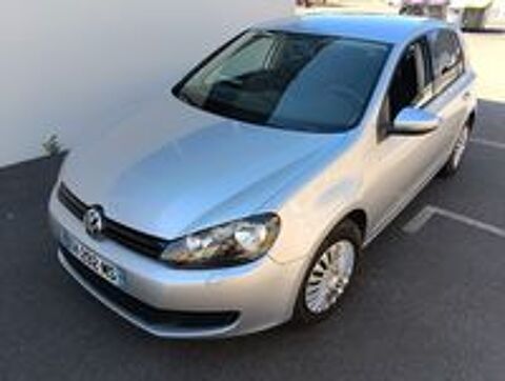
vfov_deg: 53.2
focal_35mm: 26
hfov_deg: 67.2
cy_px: 190
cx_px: 252
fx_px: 380
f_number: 1.8
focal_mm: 3.96
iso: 50
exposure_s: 1/121
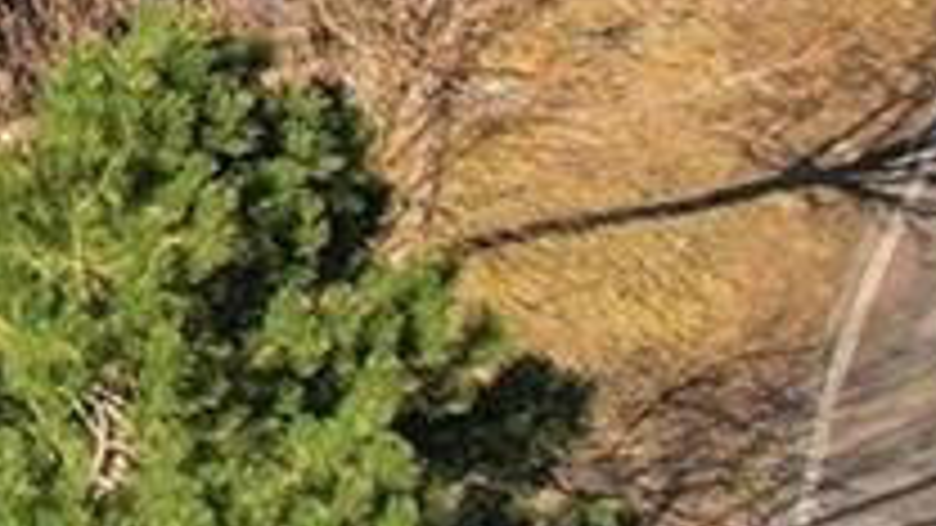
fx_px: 4393
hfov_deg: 10.8
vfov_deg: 6.4
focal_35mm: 177
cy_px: -886
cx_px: -1084
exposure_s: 1/160
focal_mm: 8.4
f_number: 2.8
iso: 100
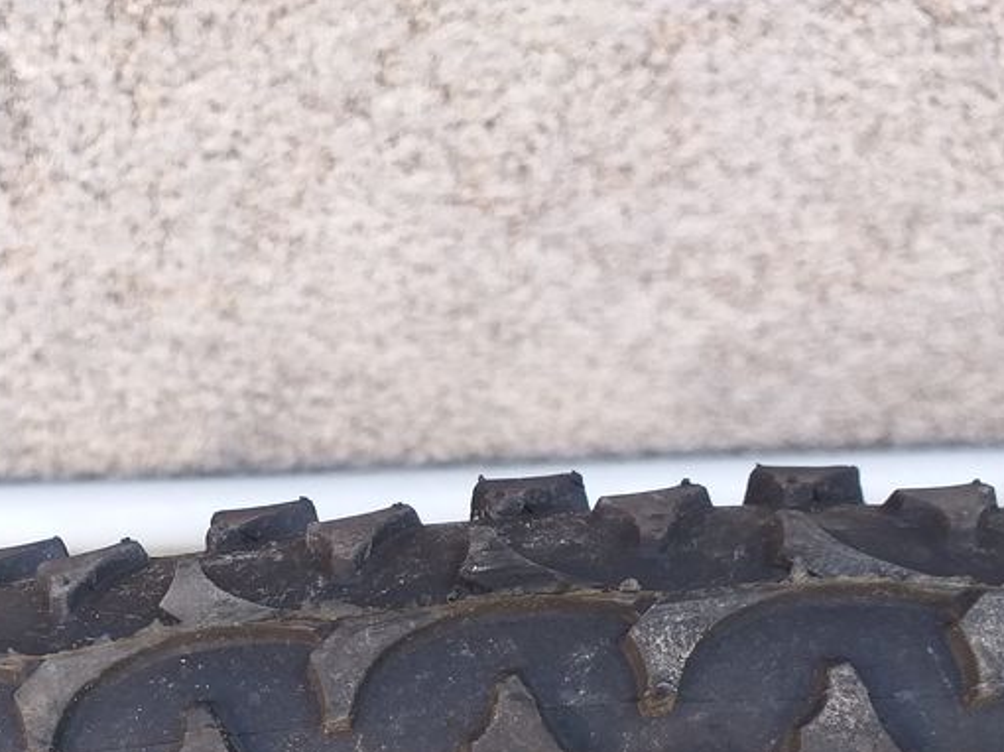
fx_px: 1479
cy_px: 730
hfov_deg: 36.3
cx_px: 203
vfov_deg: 27.1
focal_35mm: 51
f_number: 1.9
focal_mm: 3.6
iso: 80
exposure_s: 1/100
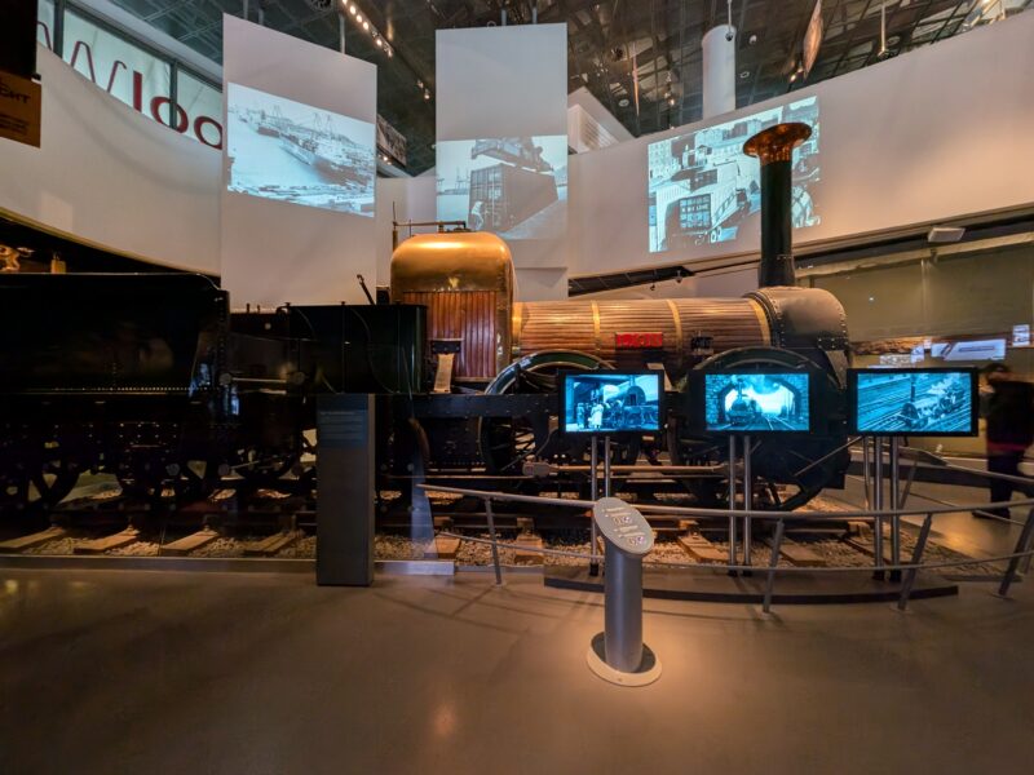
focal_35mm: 13
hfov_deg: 106.2
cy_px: 388
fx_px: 388
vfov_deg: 89.9
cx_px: 517
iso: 197
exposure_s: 1/22.5
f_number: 2.2
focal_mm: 1.95
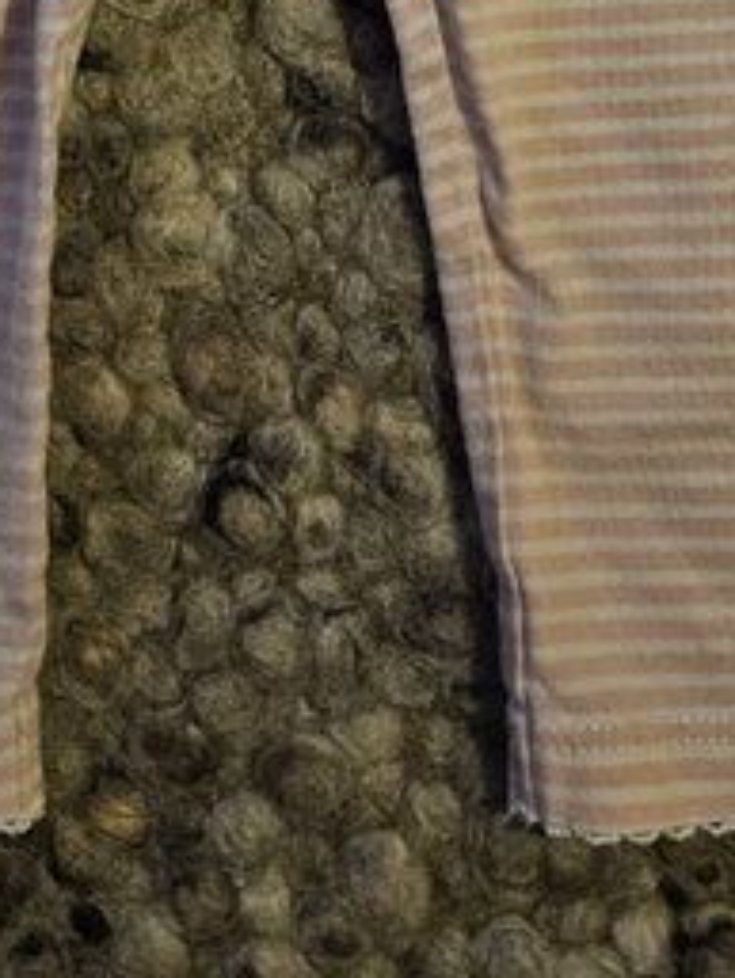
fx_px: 2093
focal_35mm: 74
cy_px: -432
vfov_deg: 22.3
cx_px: 244
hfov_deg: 19.8
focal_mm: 5.4
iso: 640
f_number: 1.8
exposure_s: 1/25
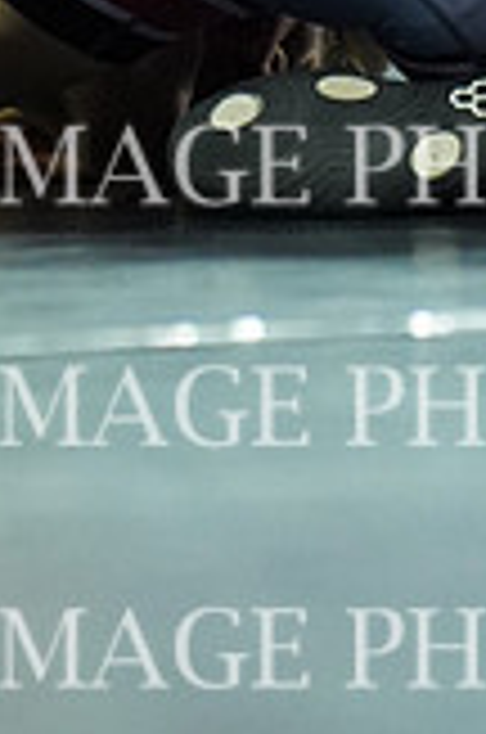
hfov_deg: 1.7
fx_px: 16329
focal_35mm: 803
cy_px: -441
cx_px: 315
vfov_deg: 2.6
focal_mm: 150
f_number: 2.8
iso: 6400
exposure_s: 1/1250
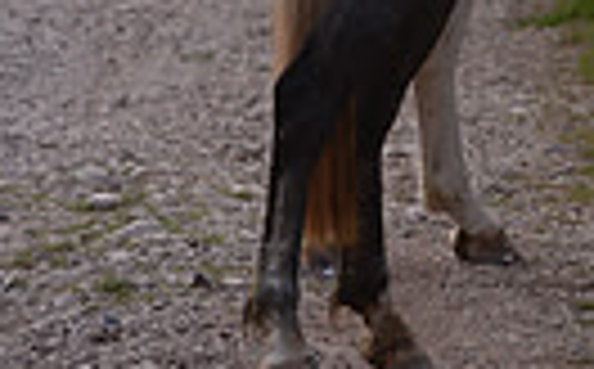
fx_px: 5802
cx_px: 1084
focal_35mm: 359
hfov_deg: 5.8
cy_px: -450
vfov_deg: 3.6
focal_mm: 80
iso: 2500
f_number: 2.8
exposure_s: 1/320
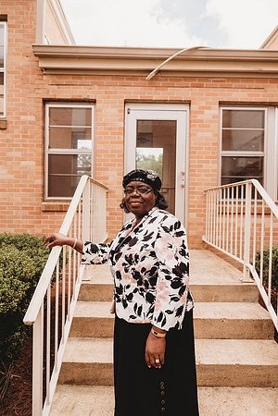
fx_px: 278
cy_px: 208
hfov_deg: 53.1
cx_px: 139
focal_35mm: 24
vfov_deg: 73.7
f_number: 3.5
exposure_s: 1/640
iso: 100
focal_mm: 24
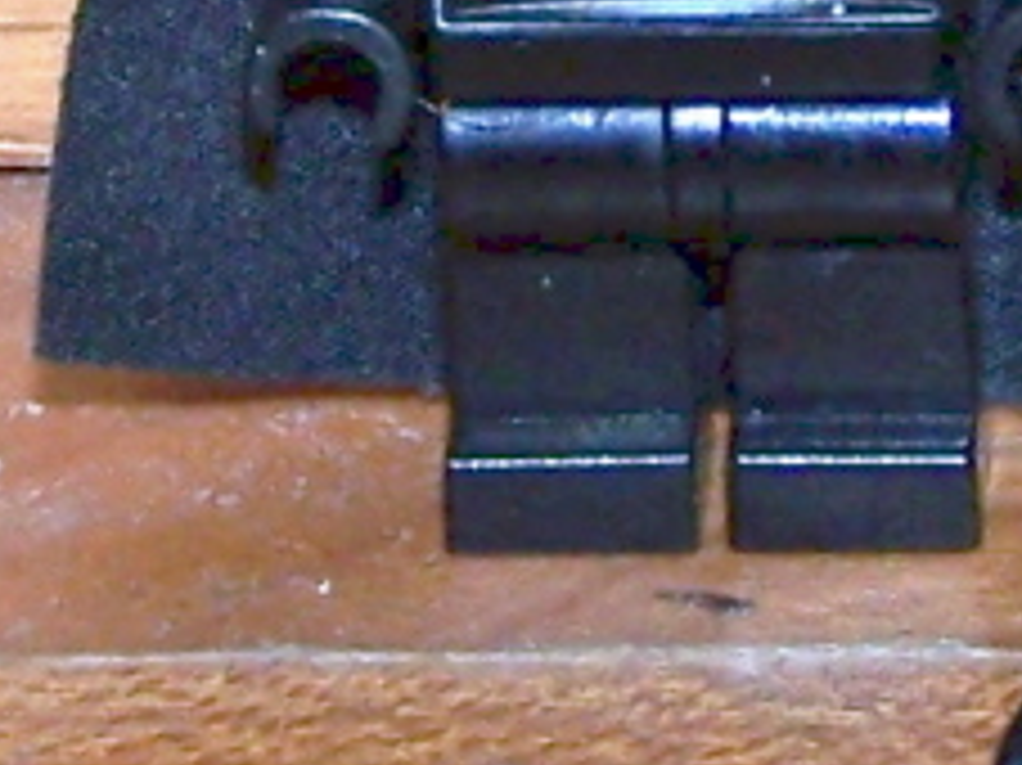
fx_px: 3157
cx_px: 725
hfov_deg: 18.3
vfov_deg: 13.6
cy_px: -58
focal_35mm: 107
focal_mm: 6.3
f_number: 2.8
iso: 80
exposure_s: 1/60
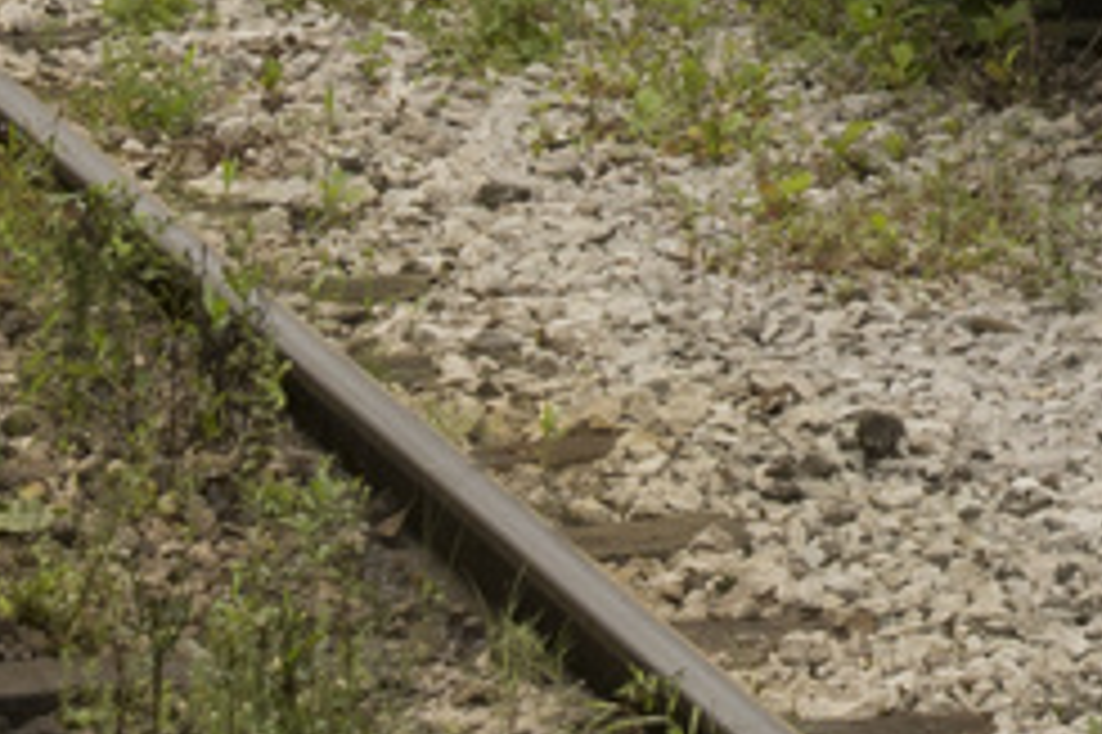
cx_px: 1723
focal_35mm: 412
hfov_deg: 5.0
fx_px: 12601
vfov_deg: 3.3
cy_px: -1482
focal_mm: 35
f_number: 8
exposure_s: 1/250
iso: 200
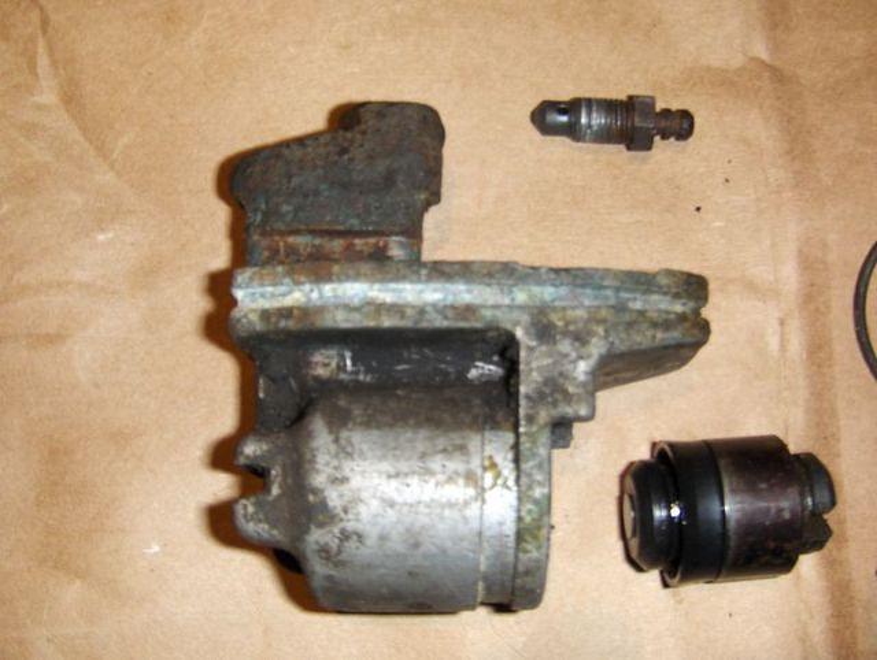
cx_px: 438
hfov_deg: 45.7
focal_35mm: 41
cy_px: 330
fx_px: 1040
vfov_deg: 35.2
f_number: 5.09
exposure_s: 1/60
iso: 100
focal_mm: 6.5
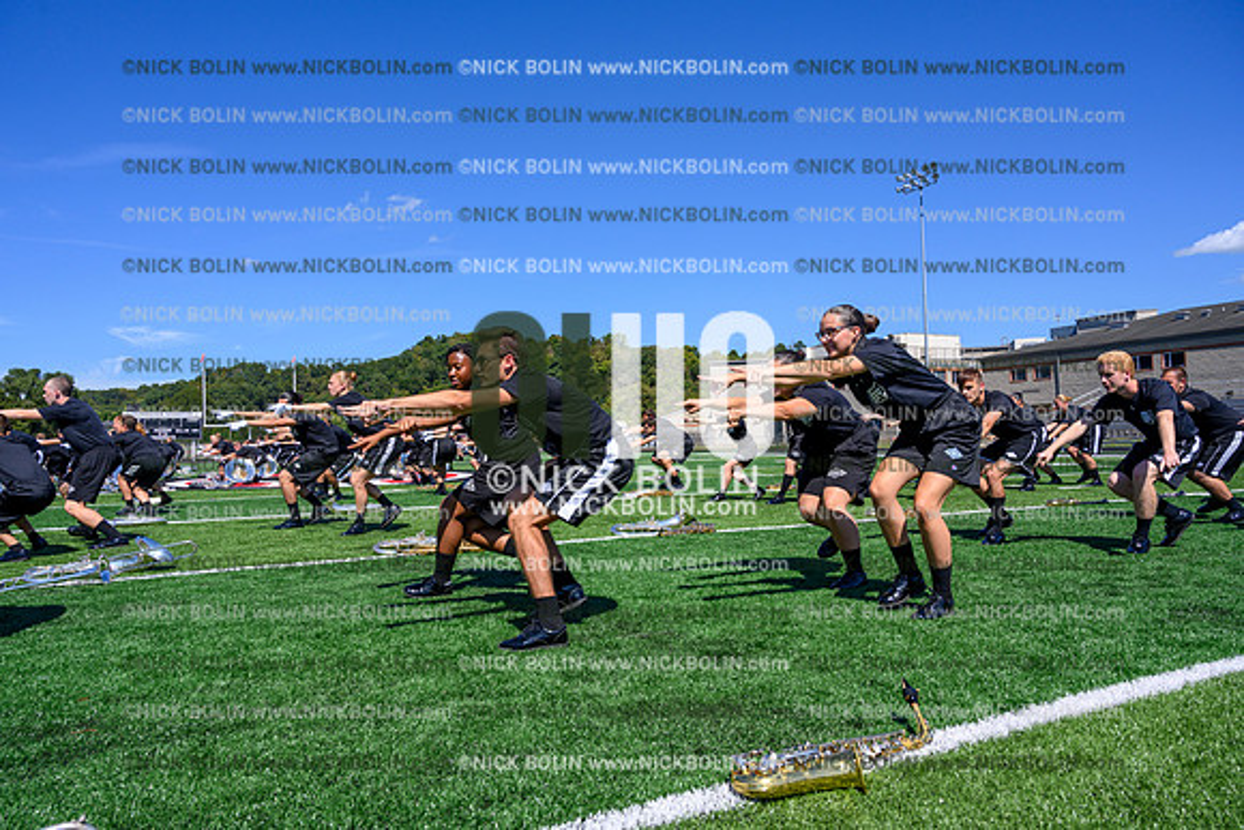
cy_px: 415
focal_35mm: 24
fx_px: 829
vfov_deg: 53.2
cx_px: 622
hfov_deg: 73.7
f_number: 8
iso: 160
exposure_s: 1/640
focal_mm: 24
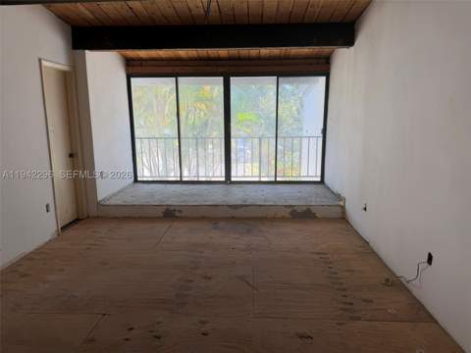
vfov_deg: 56.8
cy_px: 176
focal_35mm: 24
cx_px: 236
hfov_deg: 71.6
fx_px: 327
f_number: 1.78
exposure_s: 1/121
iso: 64
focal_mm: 6.76
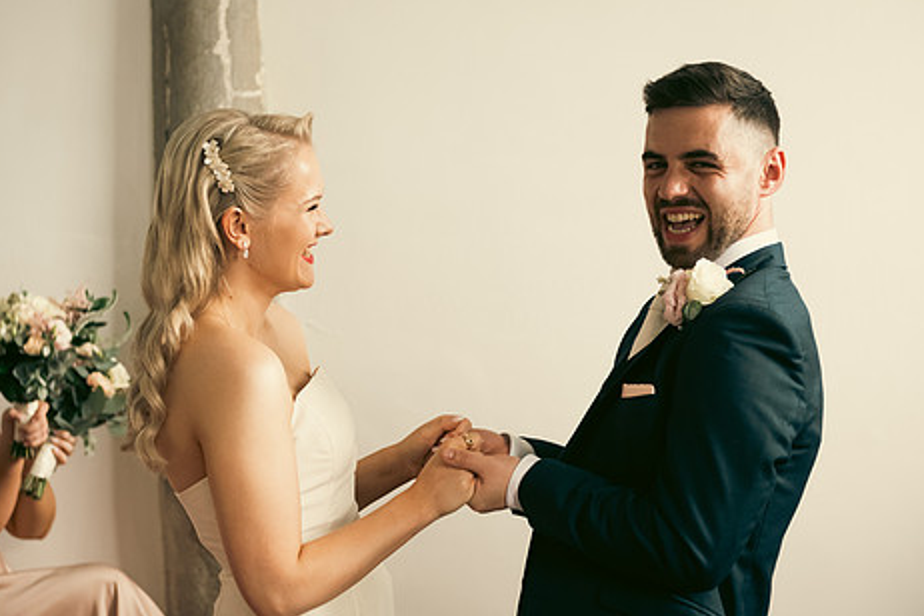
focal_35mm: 69
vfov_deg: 19.7
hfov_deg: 29.2
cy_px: 283
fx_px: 1771
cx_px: 380
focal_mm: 55
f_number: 3.5
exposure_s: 1/160
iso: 800
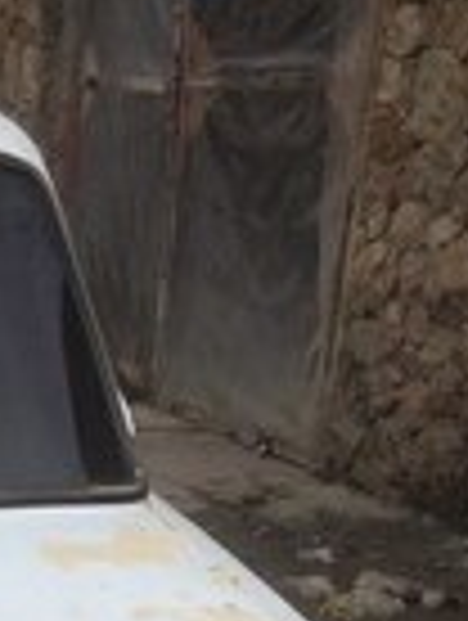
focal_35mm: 104
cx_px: -252
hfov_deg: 13.4
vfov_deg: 16.3
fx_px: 1869
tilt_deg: -28.2
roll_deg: +2.2
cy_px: 1071
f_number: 2.2
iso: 32
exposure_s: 1/2740
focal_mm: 4.15
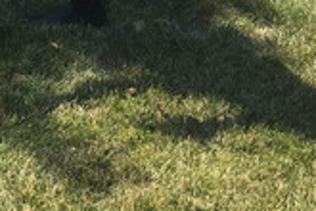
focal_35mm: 117
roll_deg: -0.4
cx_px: -142
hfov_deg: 16.2
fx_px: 1027
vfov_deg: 10.5
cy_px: -244
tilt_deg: -8.2
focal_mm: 4.15
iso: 25
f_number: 2.2
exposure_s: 1/1451
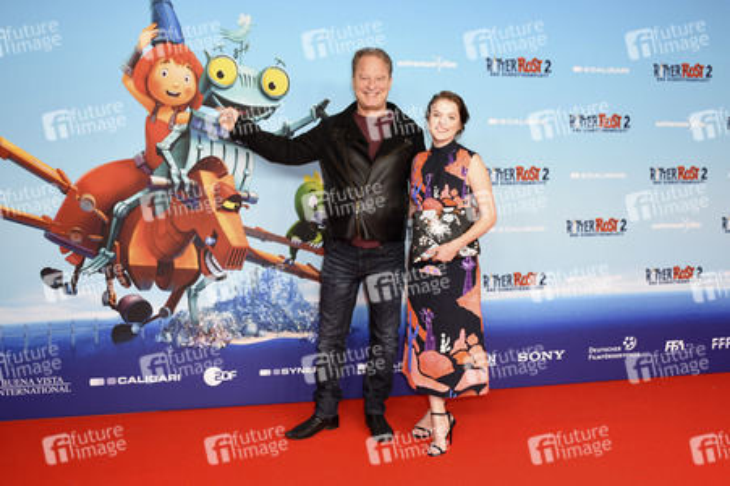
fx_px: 669
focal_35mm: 33
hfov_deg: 57.3
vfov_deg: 39.9
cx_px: 365
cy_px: 243
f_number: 4.5
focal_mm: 22
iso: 800
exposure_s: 1/160
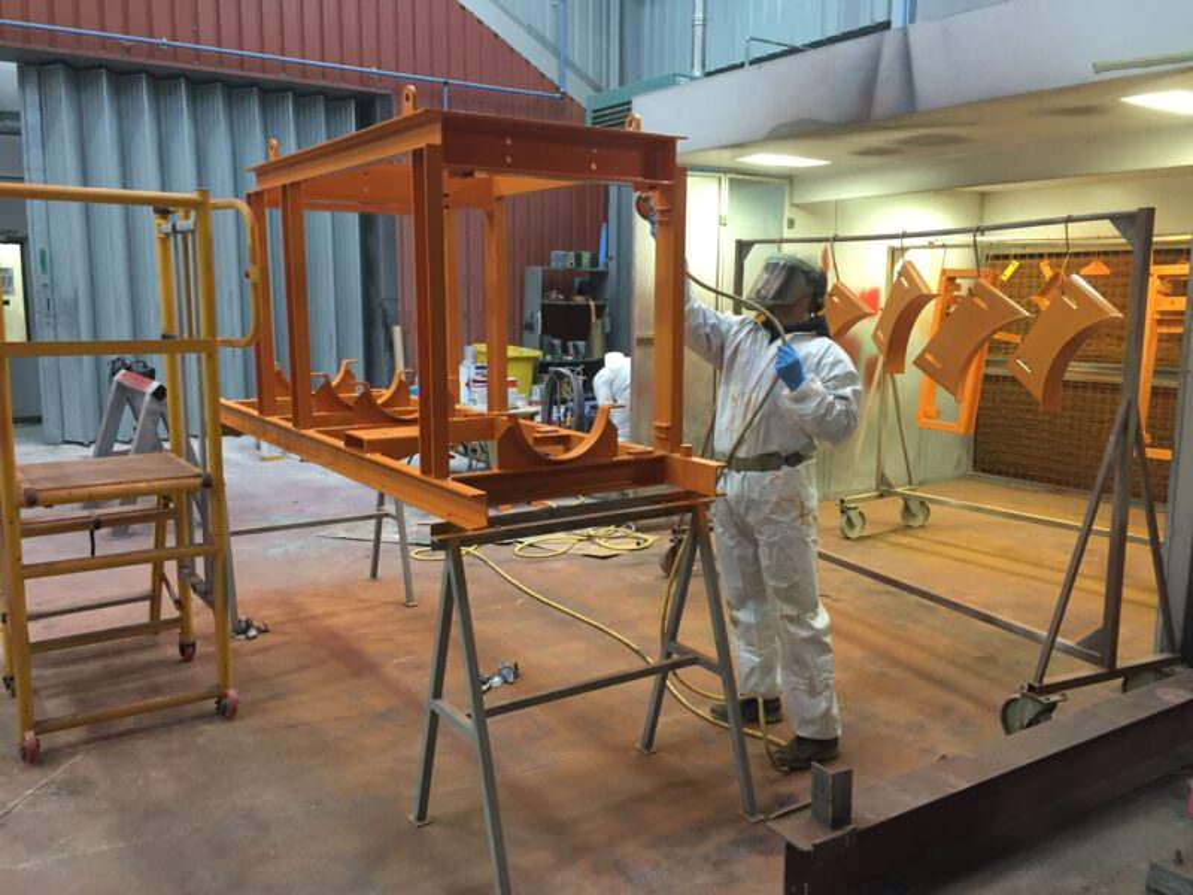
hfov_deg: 61.7
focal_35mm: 29
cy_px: 448
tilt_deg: -8.5
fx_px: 999
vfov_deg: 48.2
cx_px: 596
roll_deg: +1.0
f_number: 2.2
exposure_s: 1/33
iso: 160
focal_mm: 4.15
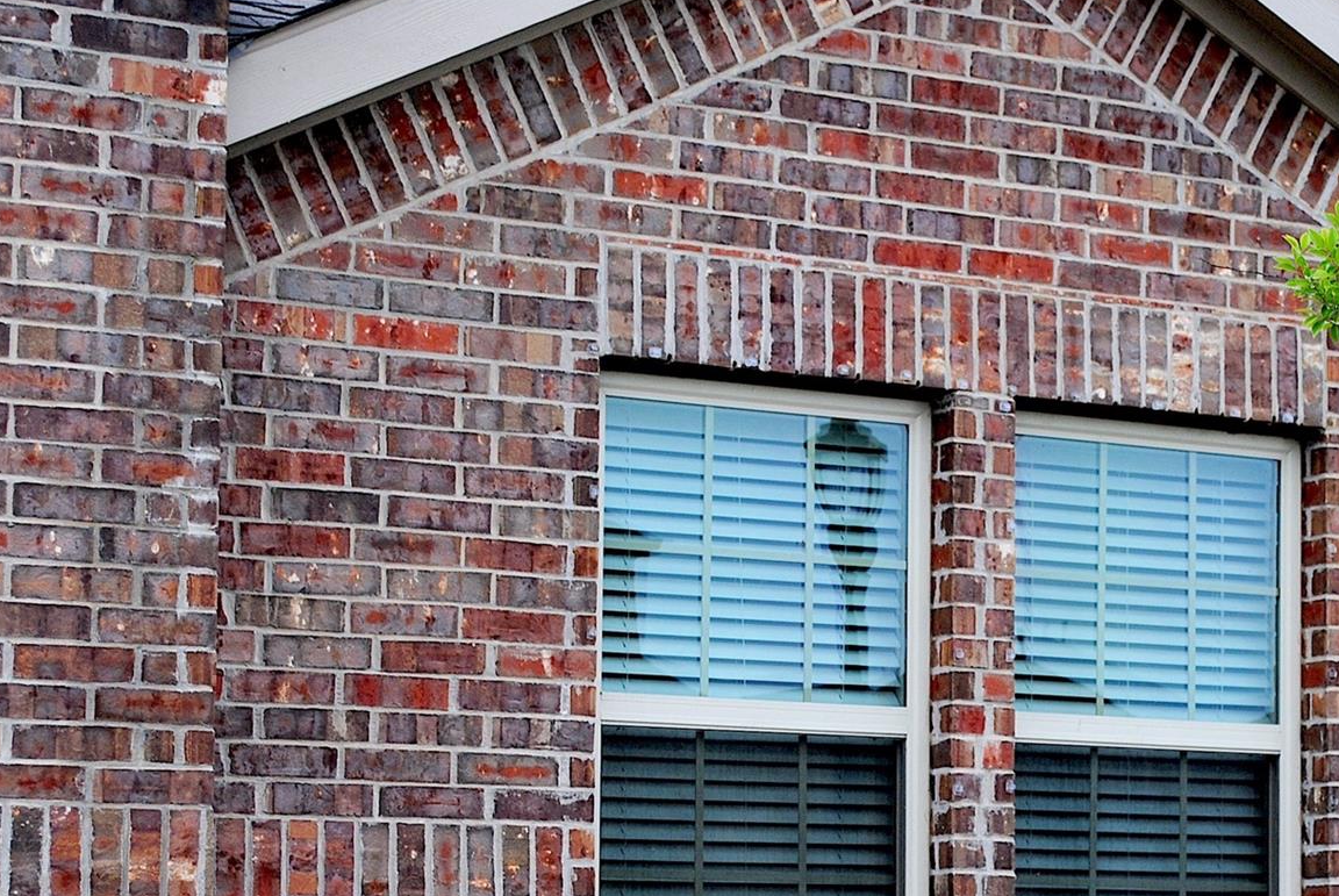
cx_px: 923
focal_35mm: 96
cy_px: 783
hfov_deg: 21.1
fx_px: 3575
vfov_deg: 14.2
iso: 140
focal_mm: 36
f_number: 5.6
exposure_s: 1/125
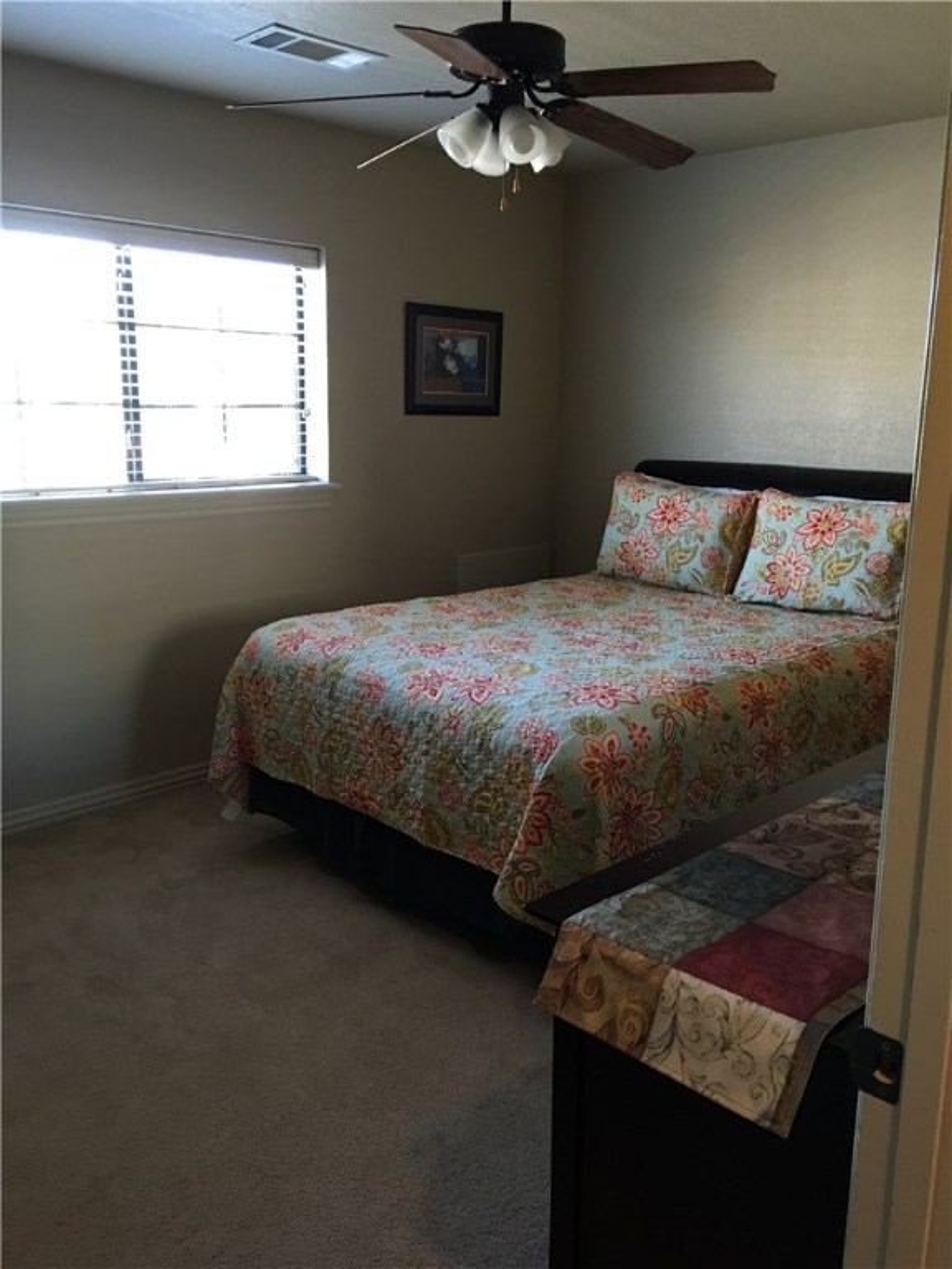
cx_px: 476
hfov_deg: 48.2
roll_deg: -1.9
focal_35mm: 29
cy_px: 634
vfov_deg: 61.7
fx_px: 1063
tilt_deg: -11.4
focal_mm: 4.15
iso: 80
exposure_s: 1/15
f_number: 2.2
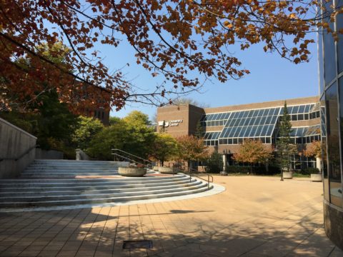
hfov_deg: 61.7
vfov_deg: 48.2
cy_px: 128
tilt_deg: +8.6
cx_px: 172
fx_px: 287
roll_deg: -1.4
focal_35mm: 29
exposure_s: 1/1538
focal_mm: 4.15
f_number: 2.2
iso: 25
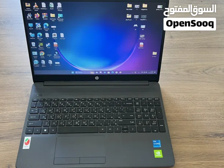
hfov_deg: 65.3
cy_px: 83
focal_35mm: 27
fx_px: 175
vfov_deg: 51.4
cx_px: 109
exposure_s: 1/60
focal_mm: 5.7
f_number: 1.5
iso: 160
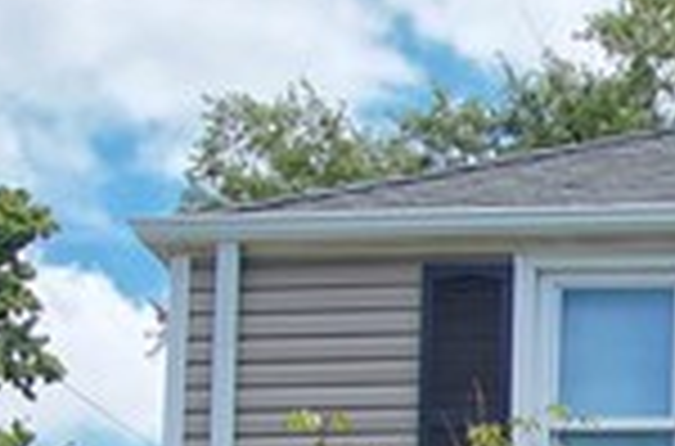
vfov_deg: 9.1
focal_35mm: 142
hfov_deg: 13.8
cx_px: 968
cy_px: 878
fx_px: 2647
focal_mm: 13
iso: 100
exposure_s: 1/500
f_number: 5
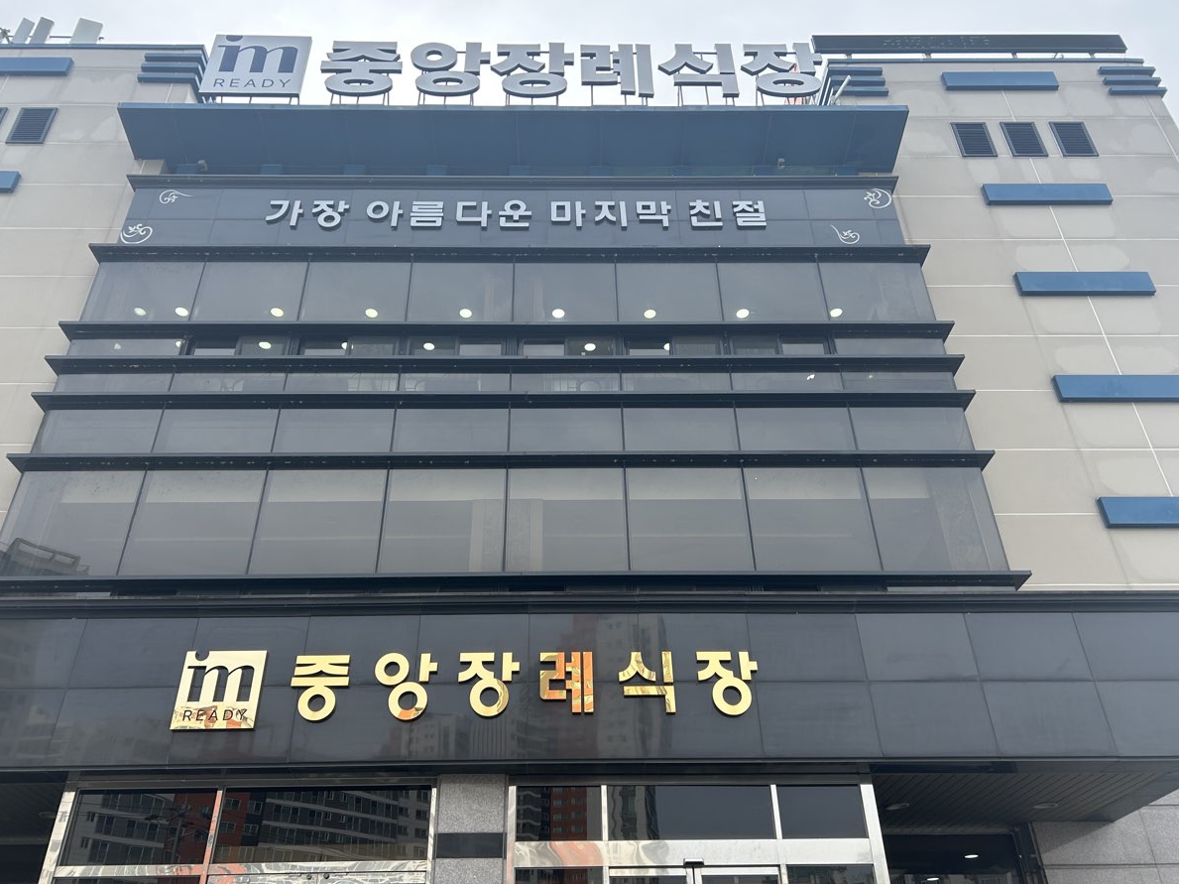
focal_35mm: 28
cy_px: 448
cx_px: 577
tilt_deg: +33.5
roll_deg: +1.0
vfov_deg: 49.7
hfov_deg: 63.5
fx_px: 953
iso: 50
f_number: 1.5
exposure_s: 1/1183
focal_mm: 5.7
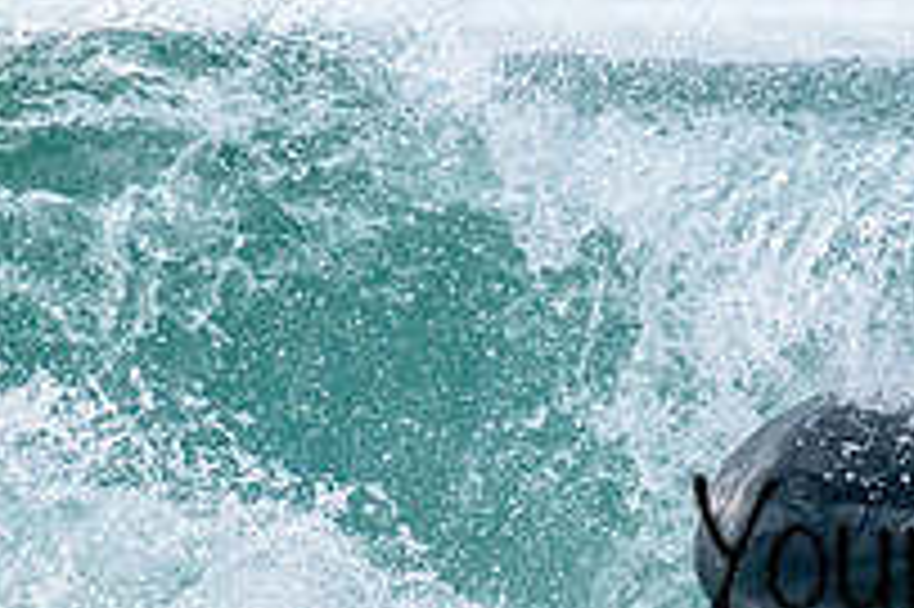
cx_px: 1157
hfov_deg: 0.9
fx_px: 58092
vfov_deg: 0.6
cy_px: 507
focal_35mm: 2290
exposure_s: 1/2000
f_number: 11
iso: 2500
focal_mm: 800
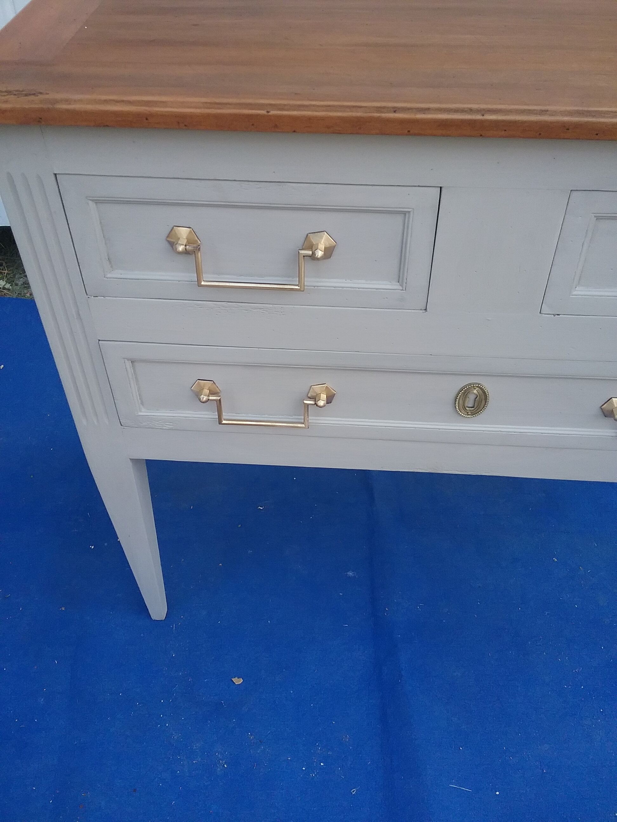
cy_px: 411
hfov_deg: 45.4
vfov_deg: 58.4
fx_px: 737
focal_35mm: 31
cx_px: 308
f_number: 2.2
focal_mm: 3.3
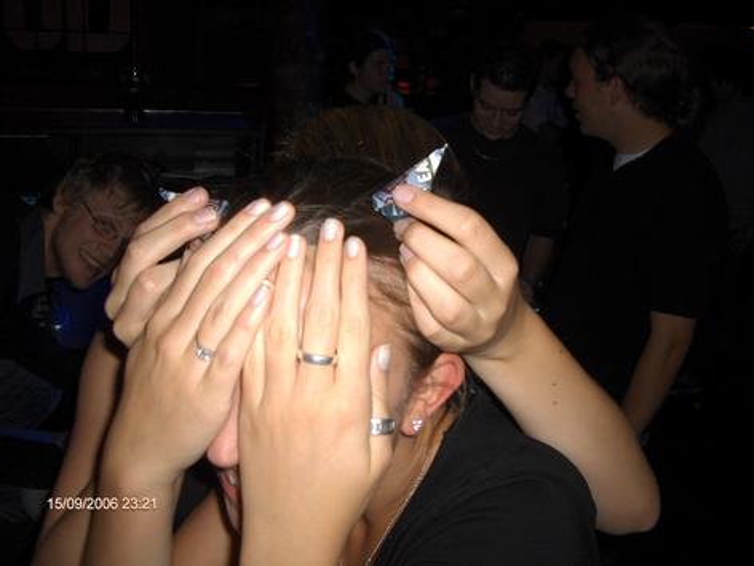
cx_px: 377
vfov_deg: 40.7
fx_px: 762
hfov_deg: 52.6
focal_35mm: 35
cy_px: 283
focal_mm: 5.8
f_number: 2.6
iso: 100
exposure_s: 1/60
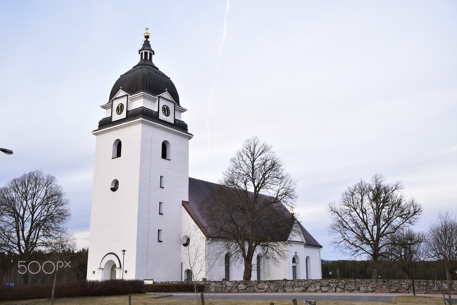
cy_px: 152
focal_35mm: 33
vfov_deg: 40.0
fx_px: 419
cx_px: 228
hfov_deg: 57.2
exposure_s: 1/100
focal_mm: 22
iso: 250
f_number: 3.5
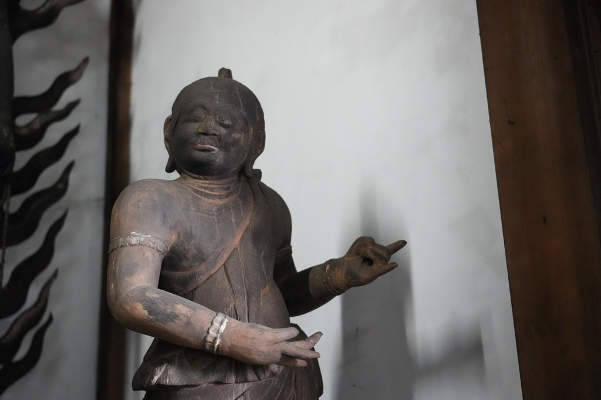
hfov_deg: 45.4
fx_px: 718
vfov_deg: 31.2
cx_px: 300
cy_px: 200
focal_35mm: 43
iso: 12800
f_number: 4
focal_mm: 43
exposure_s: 1/100
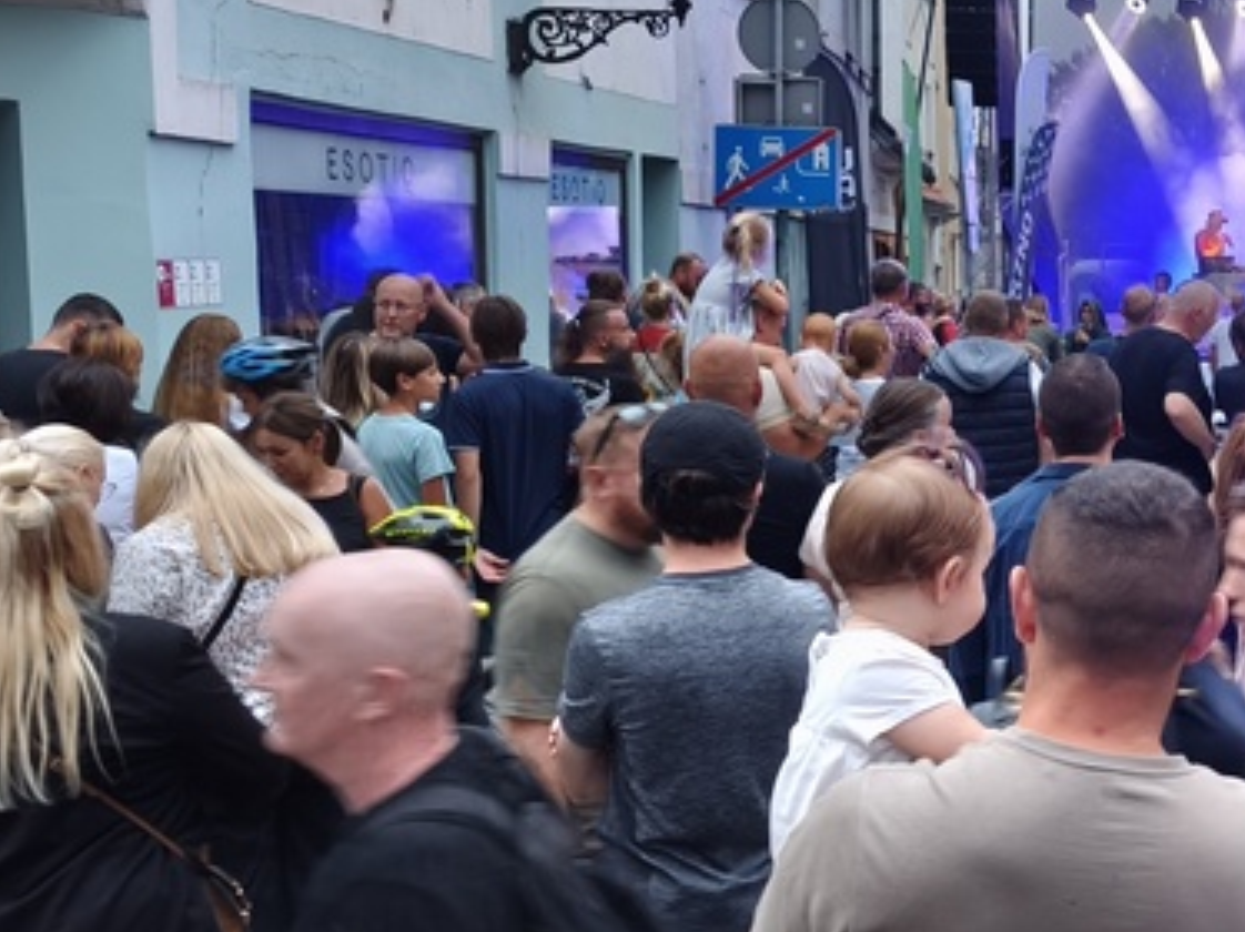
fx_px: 2264
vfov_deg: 23.2
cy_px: 516
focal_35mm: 63
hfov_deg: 27.6
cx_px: 1428
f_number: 1.6
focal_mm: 6.57
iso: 800
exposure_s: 1/33.3
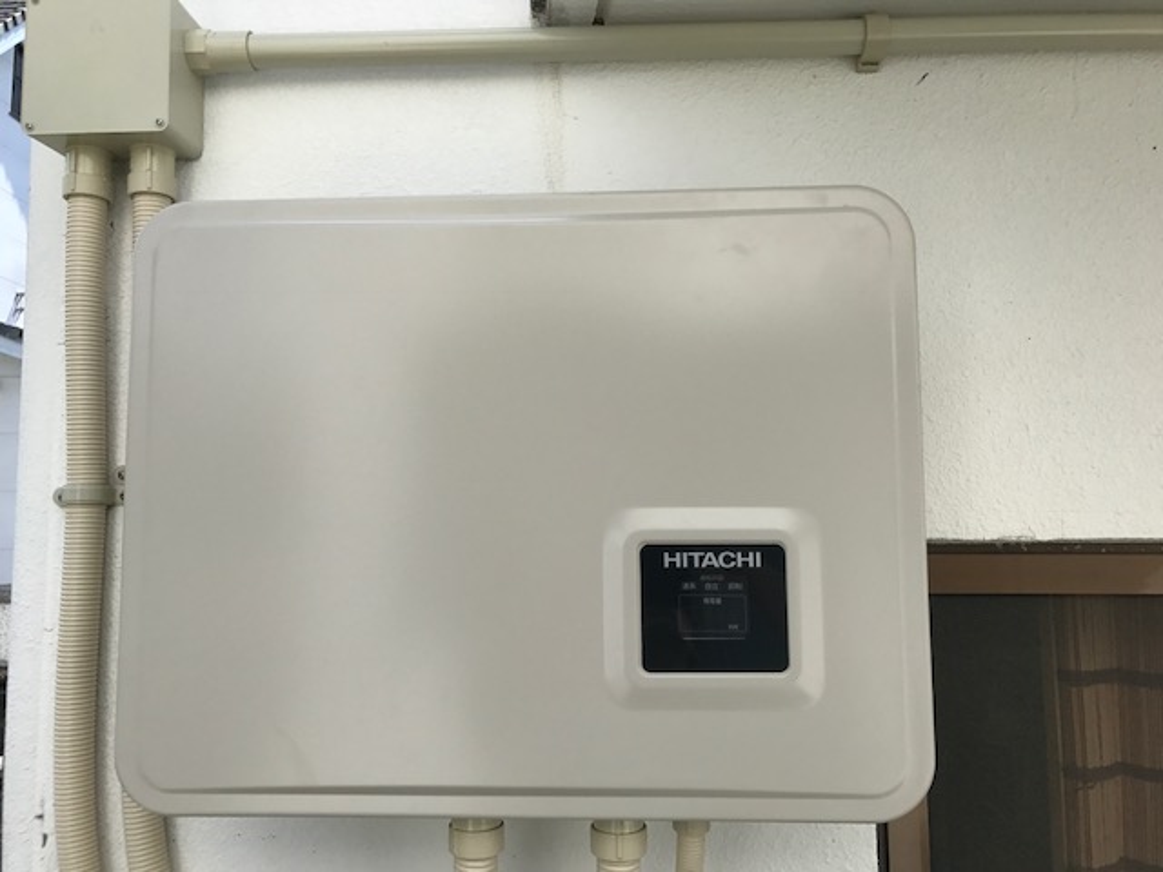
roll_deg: +0.0
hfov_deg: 63.4
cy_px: 436
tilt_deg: +6.7
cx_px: 582
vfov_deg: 49.7
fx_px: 941
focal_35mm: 28
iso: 20
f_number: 1.8
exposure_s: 1/2128
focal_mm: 3.99
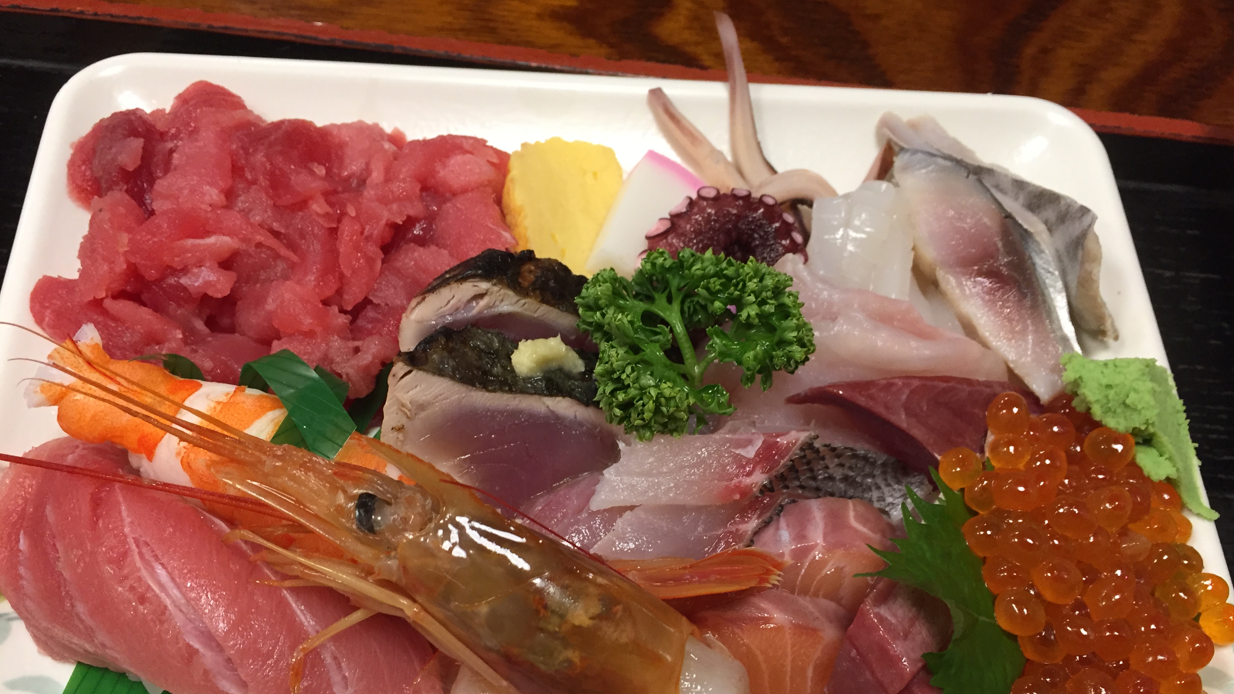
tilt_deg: -64.0
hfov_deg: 61.0
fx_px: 1047
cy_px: 456
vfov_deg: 36.3
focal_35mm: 32
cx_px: 621
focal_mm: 4.15
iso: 125
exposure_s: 1/30
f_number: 2.2
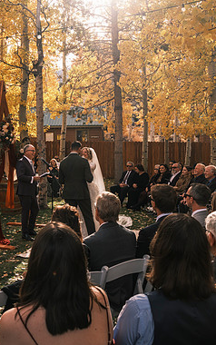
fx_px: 395
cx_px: 76
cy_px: 173
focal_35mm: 42
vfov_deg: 47.2
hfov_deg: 30.4
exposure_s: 1/250
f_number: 5
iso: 160
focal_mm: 18
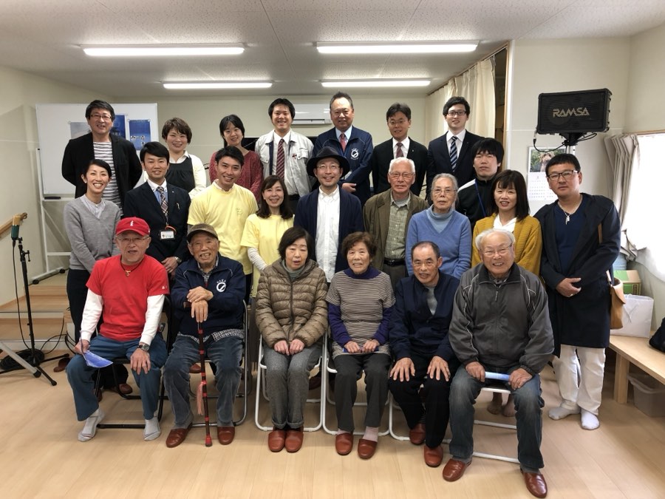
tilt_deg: -9.8
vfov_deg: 49.7
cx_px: 332
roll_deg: +0.9
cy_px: 250
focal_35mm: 28
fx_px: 538
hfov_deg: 63.4
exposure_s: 1/24
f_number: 1.8
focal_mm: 3.99
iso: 40
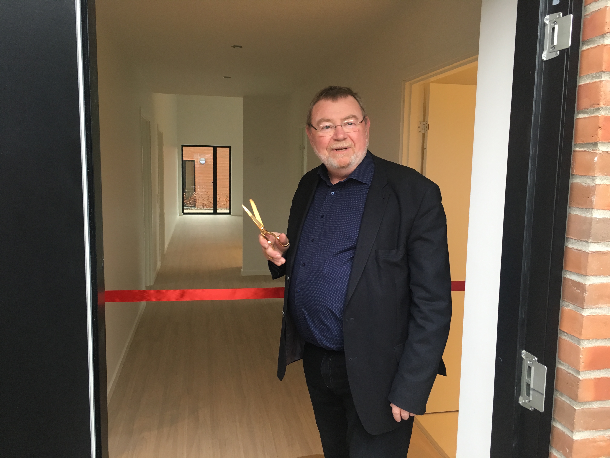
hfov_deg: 61.7
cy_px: 229
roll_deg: -0.3
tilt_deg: -7.5
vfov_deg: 48.2
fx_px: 511
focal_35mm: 29
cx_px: 305
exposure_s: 1/33
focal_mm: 4.15
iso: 100
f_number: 2.2
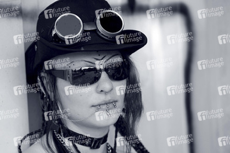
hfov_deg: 14.2
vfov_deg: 9.5
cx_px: 115
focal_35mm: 145
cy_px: 76
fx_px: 926
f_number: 3.5
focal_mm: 145
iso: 320
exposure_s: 1/1000
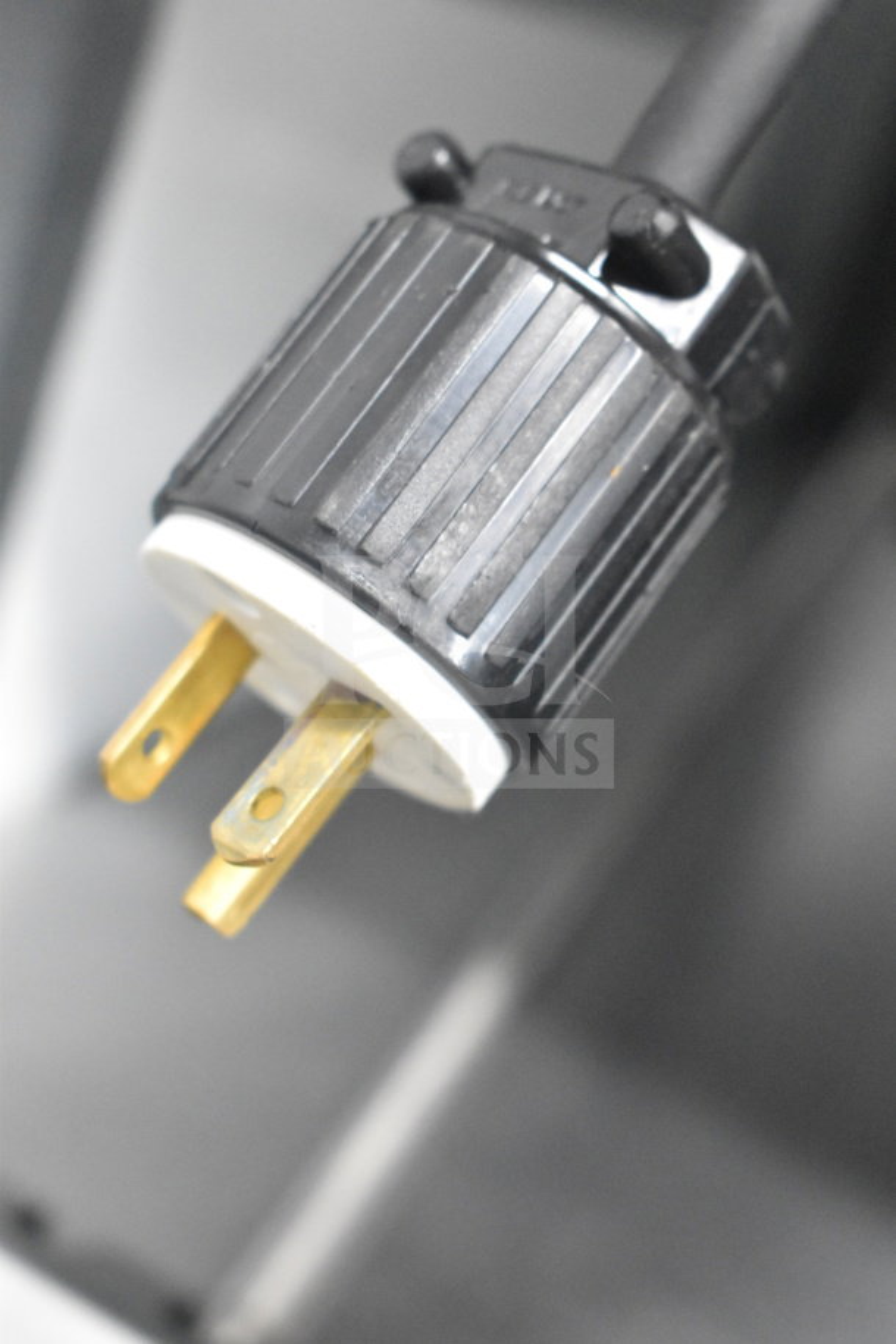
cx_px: 448
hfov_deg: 20.2
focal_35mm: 68
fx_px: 2520
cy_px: 672
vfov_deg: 29.9
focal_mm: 45
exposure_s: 1/80
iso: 8000
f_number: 5
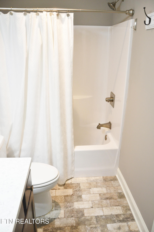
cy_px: 116
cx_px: 77
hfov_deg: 47.9
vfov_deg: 67.4
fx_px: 173
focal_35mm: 27
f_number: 4.5
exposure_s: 1/80
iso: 400
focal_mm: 18
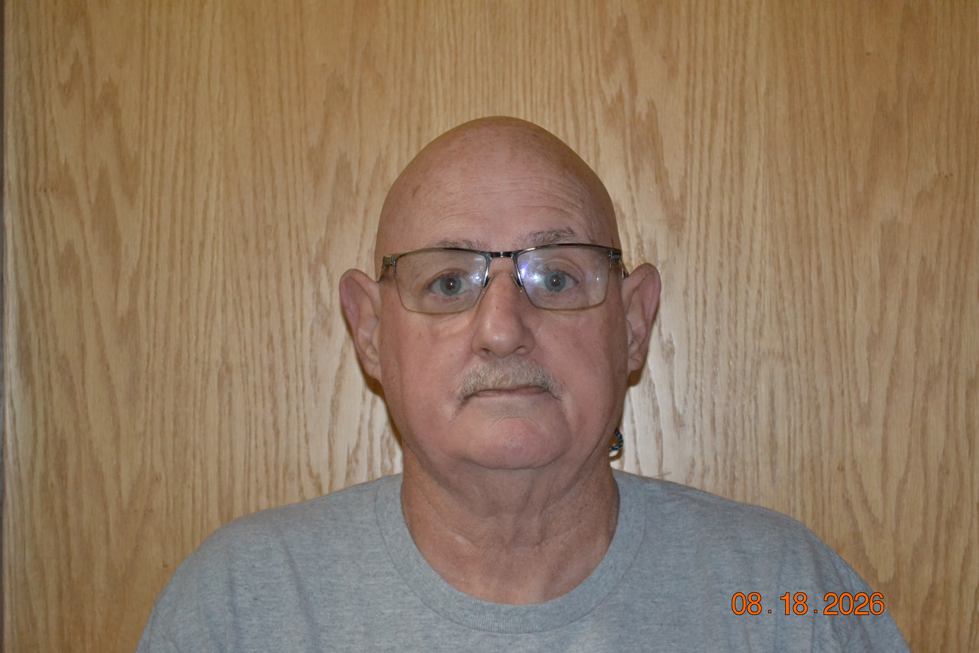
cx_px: 490
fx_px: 2243
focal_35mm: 82
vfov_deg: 16.6
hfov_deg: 24.6
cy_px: 326
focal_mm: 55
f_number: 5.6
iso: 3200
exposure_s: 1/60
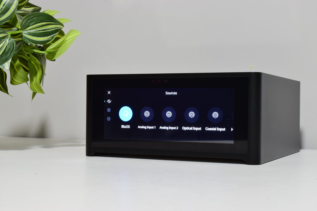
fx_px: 555
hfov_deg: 31.9
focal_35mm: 63
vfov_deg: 21.6
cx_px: 158
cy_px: 106
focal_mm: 42
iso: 100
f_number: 25
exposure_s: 3
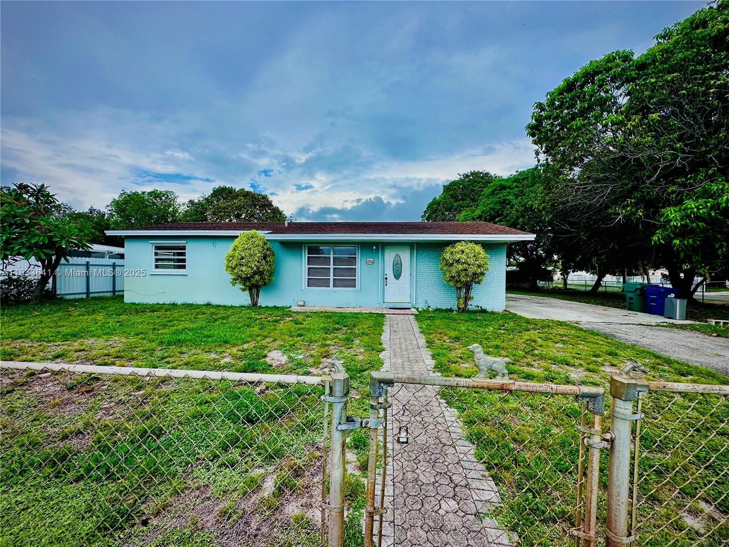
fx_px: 295
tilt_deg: -0.5
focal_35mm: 14
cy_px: 274
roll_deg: -0.4
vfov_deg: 85.7
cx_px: 364
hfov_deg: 102.1
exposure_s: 1/1335
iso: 50
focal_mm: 2.22
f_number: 2.2
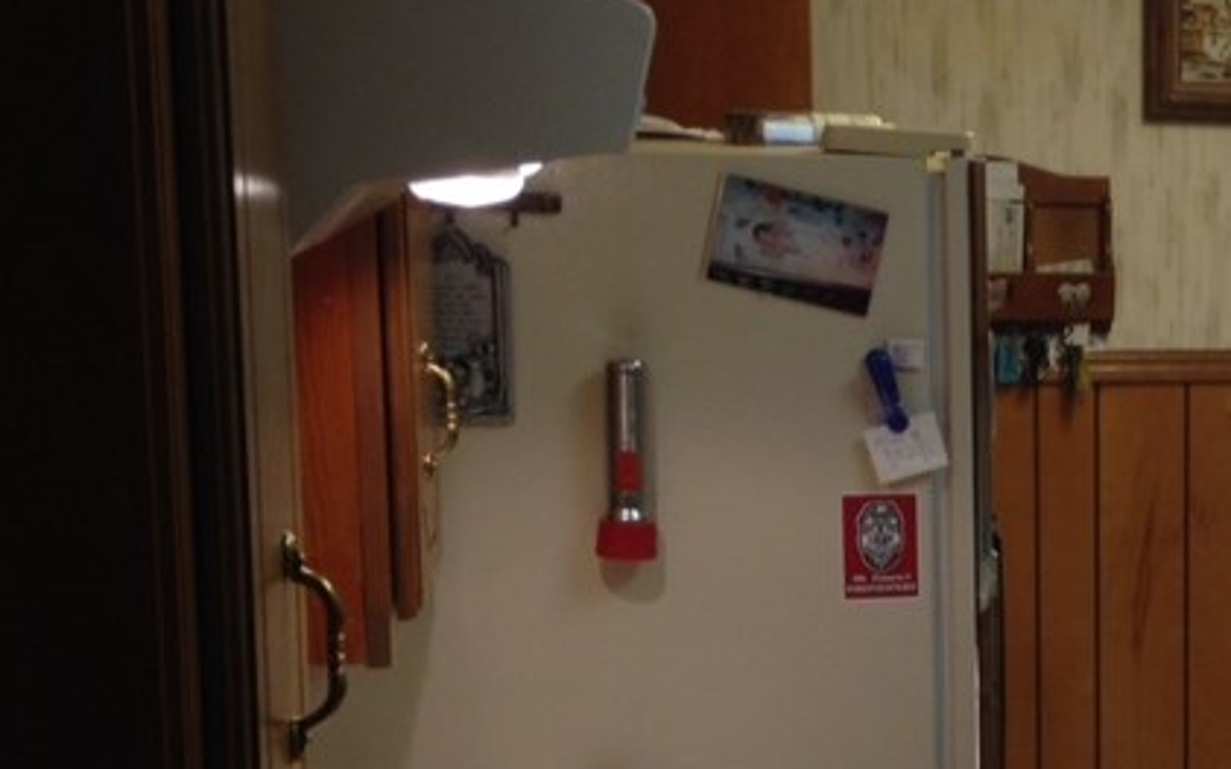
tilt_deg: -11.4
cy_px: 617
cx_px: 1404
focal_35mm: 85
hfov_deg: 22.7
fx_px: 2851
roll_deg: -1.2
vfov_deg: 15.3
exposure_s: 1/40
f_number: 2.4
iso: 50
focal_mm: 4.12
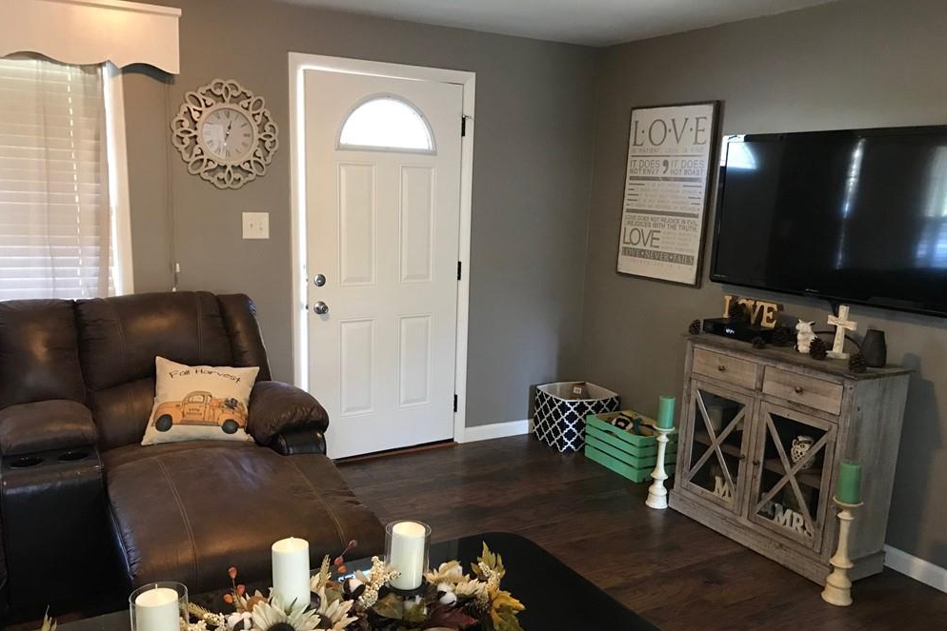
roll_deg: -1.9
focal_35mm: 30
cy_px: 358
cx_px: 462
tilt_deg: -12.1
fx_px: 789
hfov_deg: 61.9
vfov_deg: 43.5
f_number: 1.8
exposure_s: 1/15
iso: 80
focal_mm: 3.99
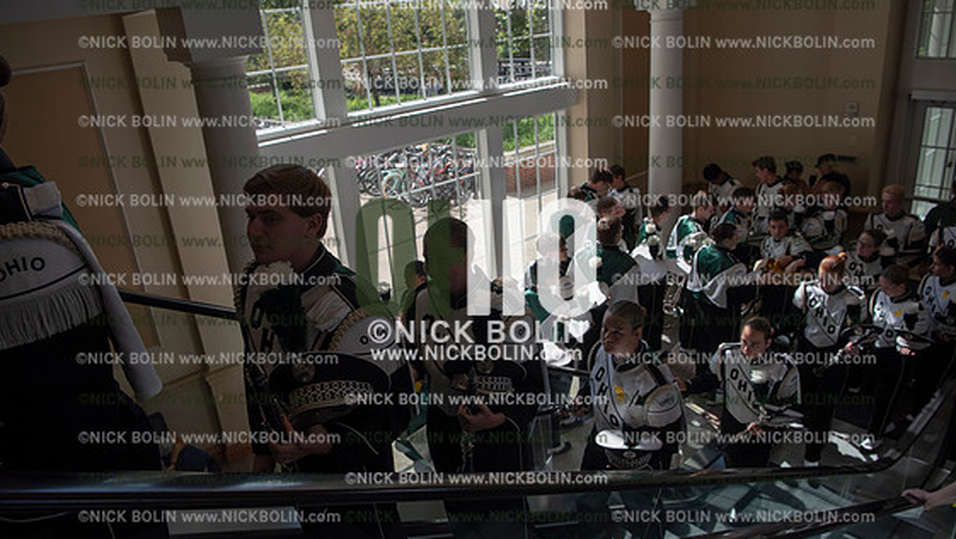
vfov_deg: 44.4
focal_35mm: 26
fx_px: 659
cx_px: 475
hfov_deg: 71.9
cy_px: 281
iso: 400
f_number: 5
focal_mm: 24
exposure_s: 1/1250
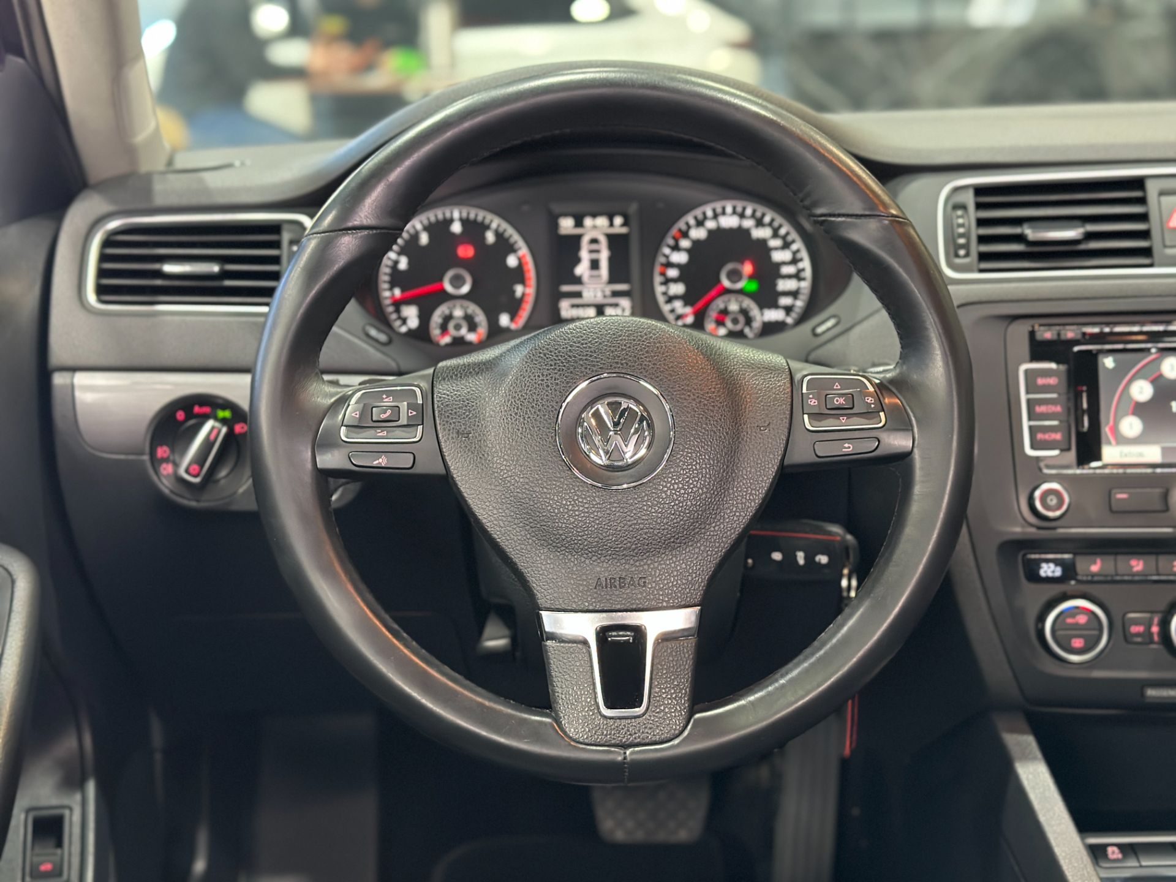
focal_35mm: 48
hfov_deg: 39.7
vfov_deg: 30.3
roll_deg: +1.7
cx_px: 588
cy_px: 441
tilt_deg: -13.8
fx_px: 1631
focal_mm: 6.86
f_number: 1.78
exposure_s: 1/37
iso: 500
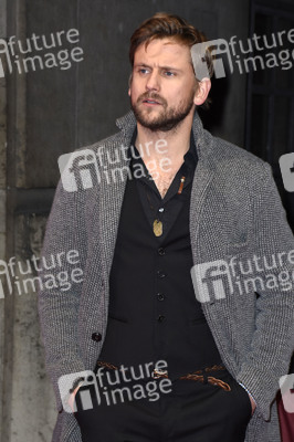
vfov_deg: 18.2
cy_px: 221
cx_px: 147
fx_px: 1380
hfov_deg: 12.2
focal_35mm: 112
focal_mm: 75
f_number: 6.3
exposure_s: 1/160
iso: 500
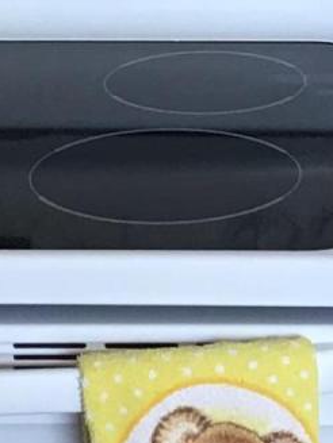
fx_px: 2424
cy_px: -120
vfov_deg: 10.3
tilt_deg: -14.8
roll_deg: +1.1
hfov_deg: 7.8
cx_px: 298
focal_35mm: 189
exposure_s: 1/33
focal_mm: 3.3
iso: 25
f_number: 2.4
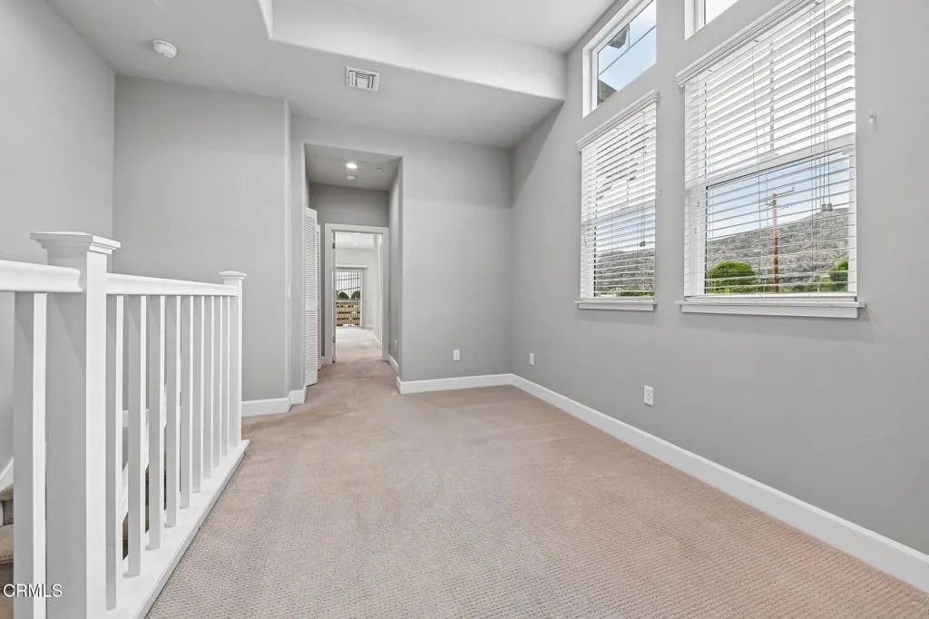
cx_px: 464
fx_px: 335
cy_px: 310
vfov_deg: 85.4
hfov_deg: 108.3
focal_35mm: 13
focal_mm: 13
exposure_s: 1/13
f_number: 8
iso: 250
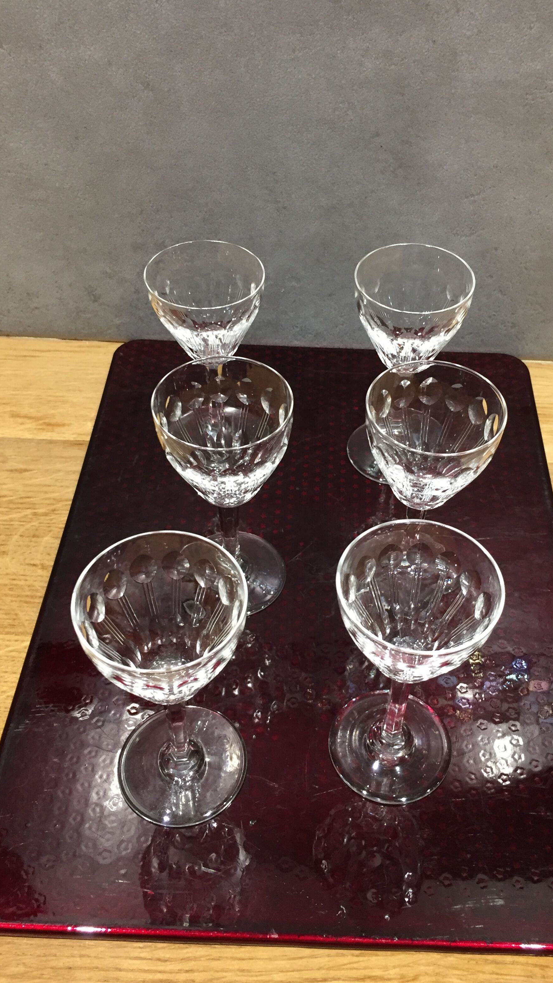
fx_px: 860
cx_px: 322
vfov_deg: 59.5
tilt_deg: -46.6
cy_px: 496
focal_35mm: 33
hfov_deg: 35.6
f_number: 2.2
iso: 160
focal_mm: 4.15
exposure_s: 1/33
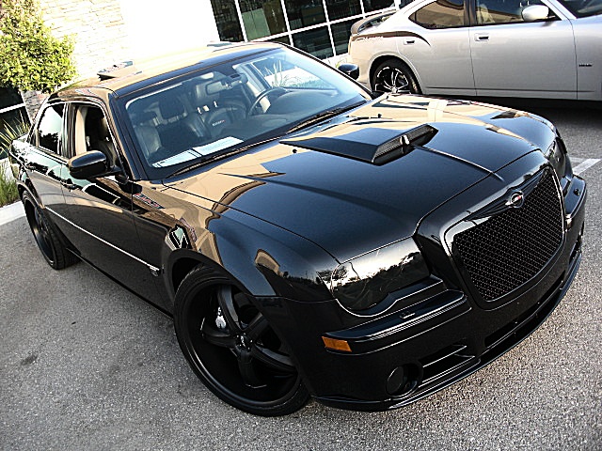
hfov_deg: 51.4
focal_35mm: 36
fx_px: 626
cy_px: 226
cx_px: 301
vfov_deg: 39.7
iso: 100
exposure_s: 1/125
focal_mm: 6.3
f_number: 2.8
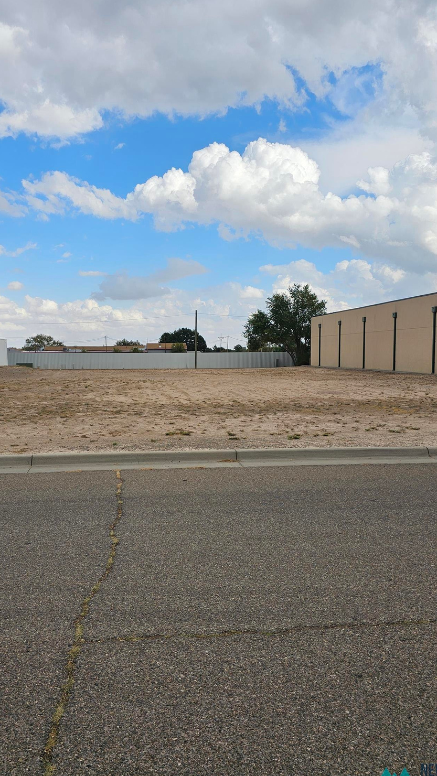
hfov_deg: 44.3
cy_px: 395
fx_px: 535
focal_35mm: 26
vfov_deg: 71.9
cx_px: 183
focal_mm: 6.3
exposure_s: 1/845
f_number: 1.7
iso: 10
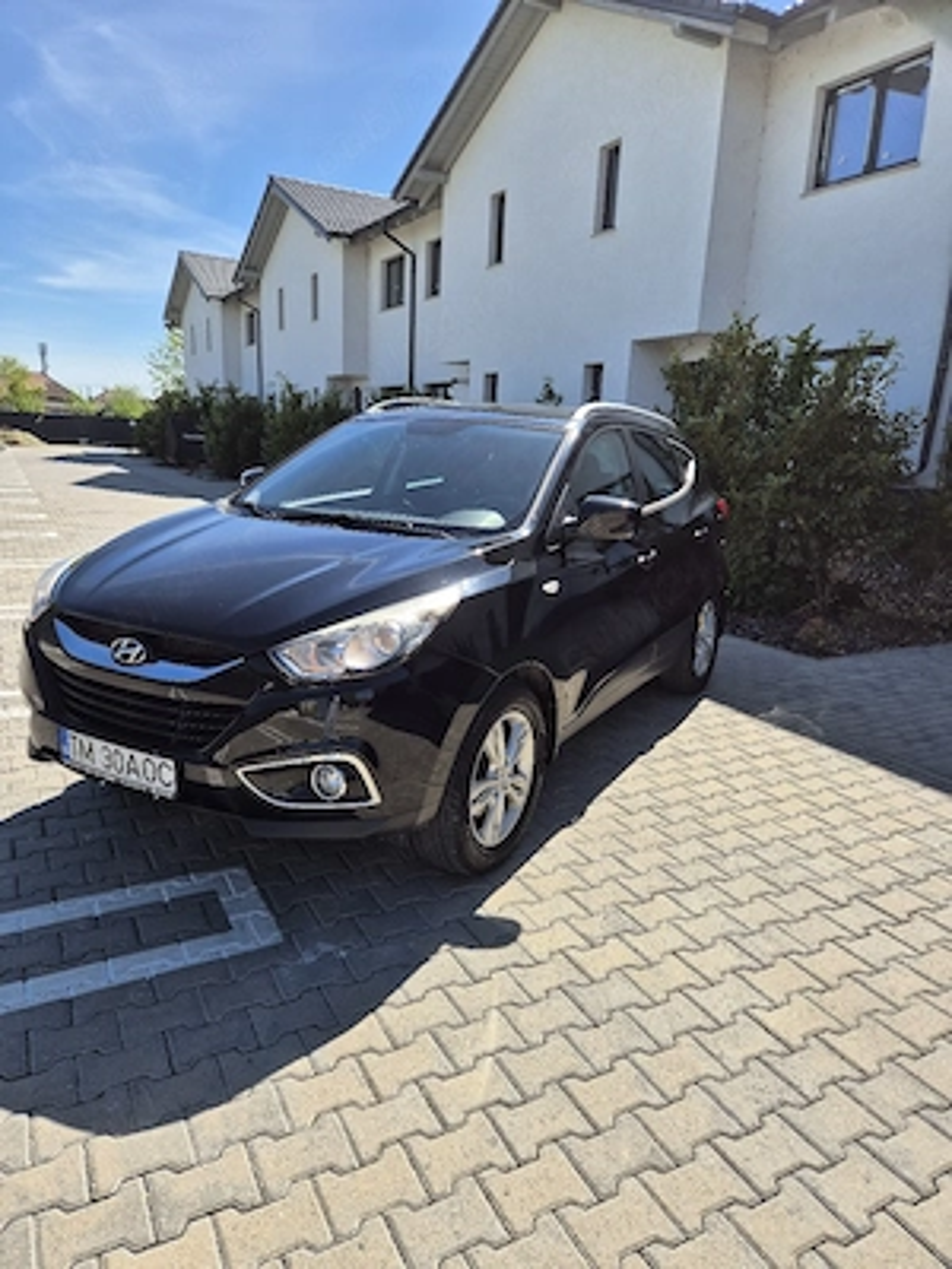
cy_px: 634
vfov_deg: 73.9
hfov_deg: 58.9
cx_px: 476
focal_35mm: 23
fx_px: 843
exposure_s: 1/1429
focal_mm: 5.4
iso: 25
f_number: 1.8
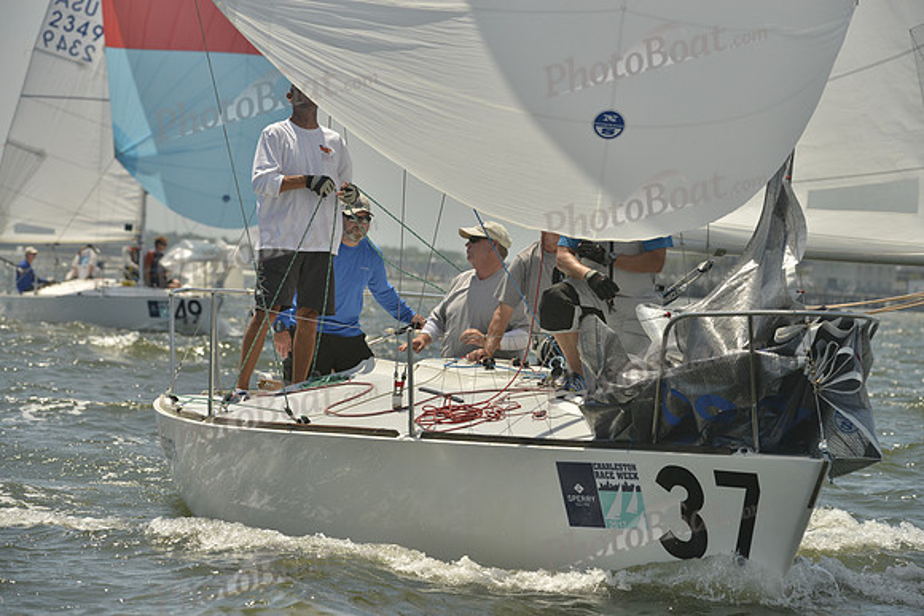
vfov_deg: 6.9
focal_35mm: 200
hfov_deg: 10.3
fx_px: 5134
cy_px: 308
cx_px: 462
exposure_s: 1/1250
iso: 280
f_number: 8
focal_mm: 200
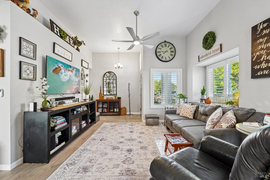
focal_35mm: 14
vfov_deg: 81.2
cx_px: 135
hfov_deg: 104.3
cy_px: 90
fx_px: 105
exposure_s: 1/15
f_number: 8
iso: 640
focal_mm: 14
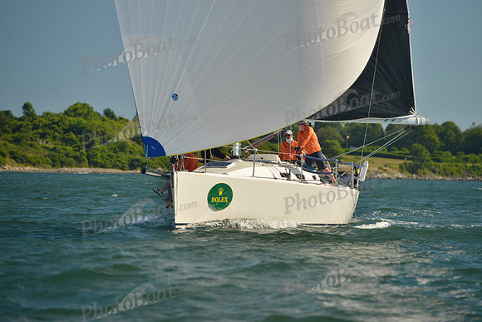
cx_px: 241
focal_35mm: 200
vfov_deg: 6.9
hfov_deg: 10.3
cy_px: 161
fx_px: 2678
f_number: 5.6
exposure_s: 1/1600
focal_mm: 200
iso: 400
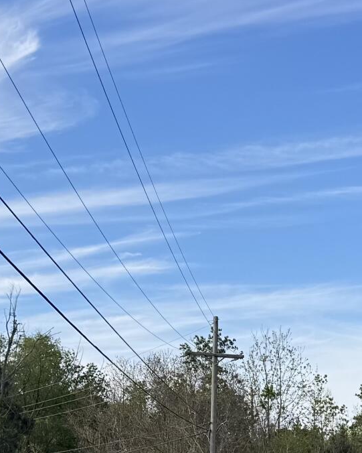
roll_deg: -1.2
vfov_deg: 17.6
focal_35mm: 104
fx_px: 1392
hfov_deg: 14.3
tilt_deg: +0.5
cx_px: 440
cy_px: 548
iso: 80
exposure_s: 1/3096
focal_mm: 6.76
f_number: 1.78
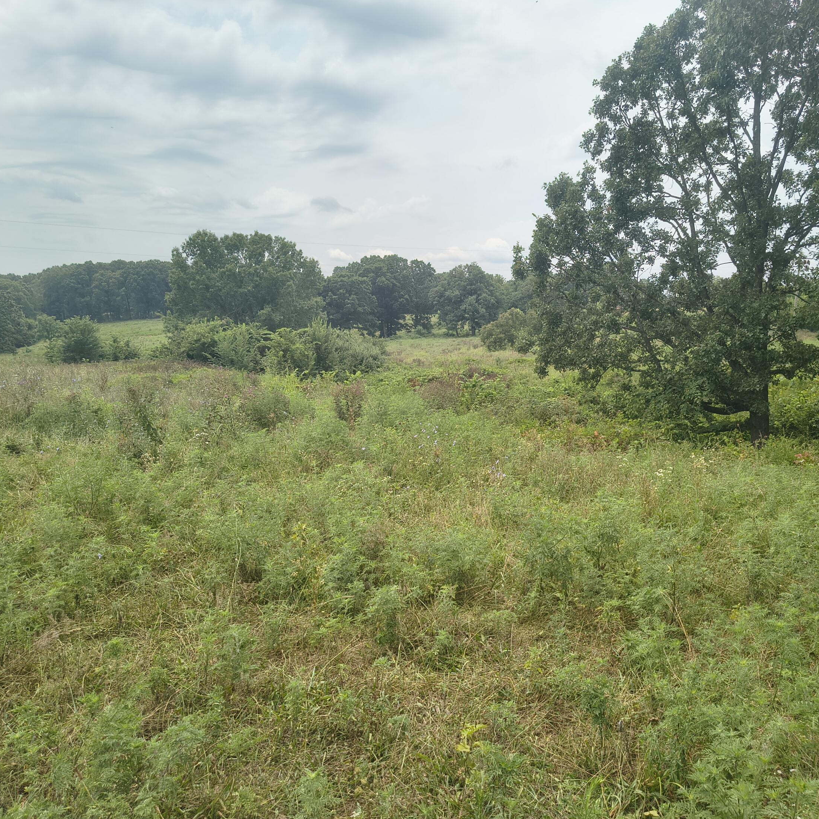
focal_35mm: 29
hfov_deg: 55.3
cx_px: 485
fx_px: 776
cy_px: 410
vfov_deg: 55.6
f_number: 1.8
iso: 102
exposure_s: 1/2787
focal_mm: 5.56
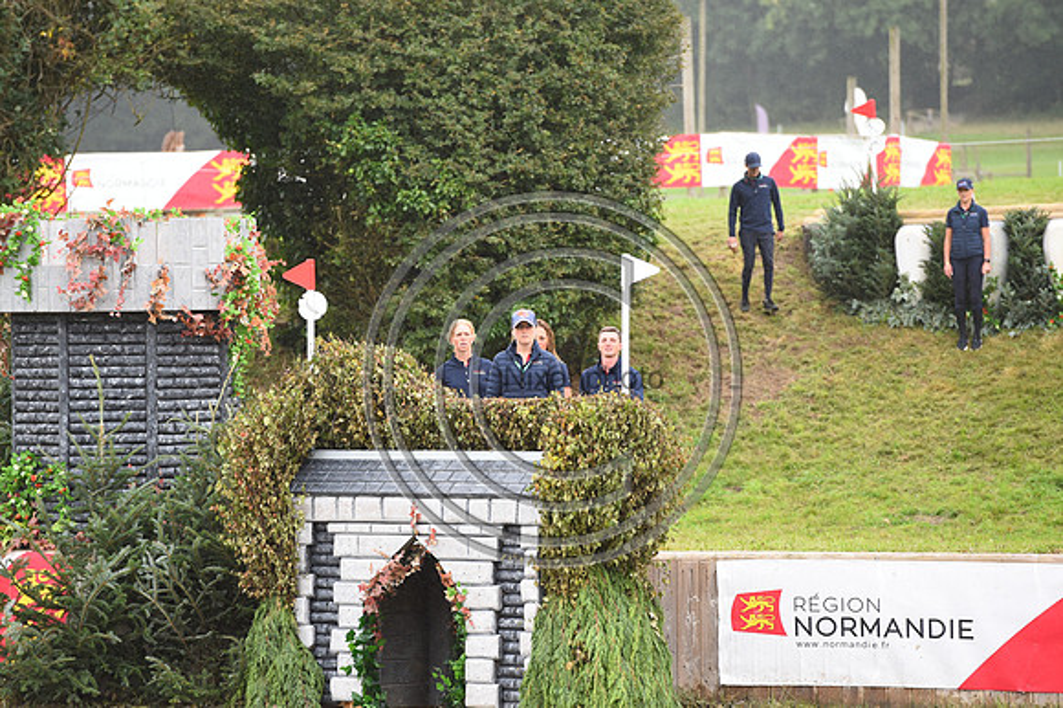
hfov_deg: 10.3
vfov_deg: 6.9
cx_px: 532
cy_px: 354
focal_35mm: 200
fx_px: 5902
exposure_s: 1/800
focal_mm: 200
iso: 1000
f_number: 5
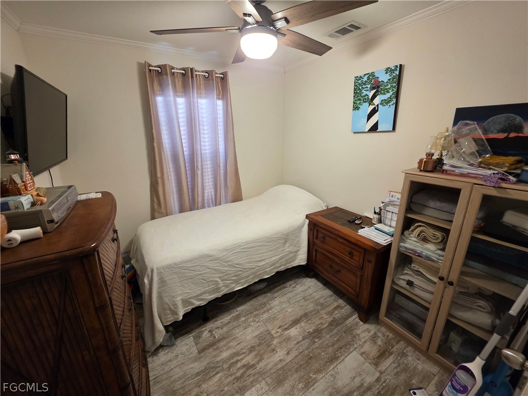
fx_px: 198
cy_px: 198
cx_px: 264
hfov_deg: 106.2
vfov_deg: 89.9
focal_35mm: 13
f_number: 1.9
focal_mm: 2.2
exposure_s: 1/60
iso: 400
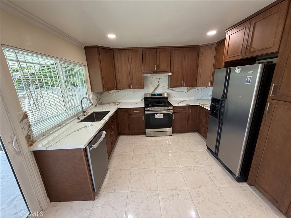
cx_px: 146
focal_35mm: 14
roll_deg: +2.3
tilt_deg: -14.4
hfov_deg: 102.1
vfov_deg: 85.7
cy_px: 109
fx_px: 118
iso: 200
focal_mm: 2.22
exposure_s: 1/111
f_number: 2.2
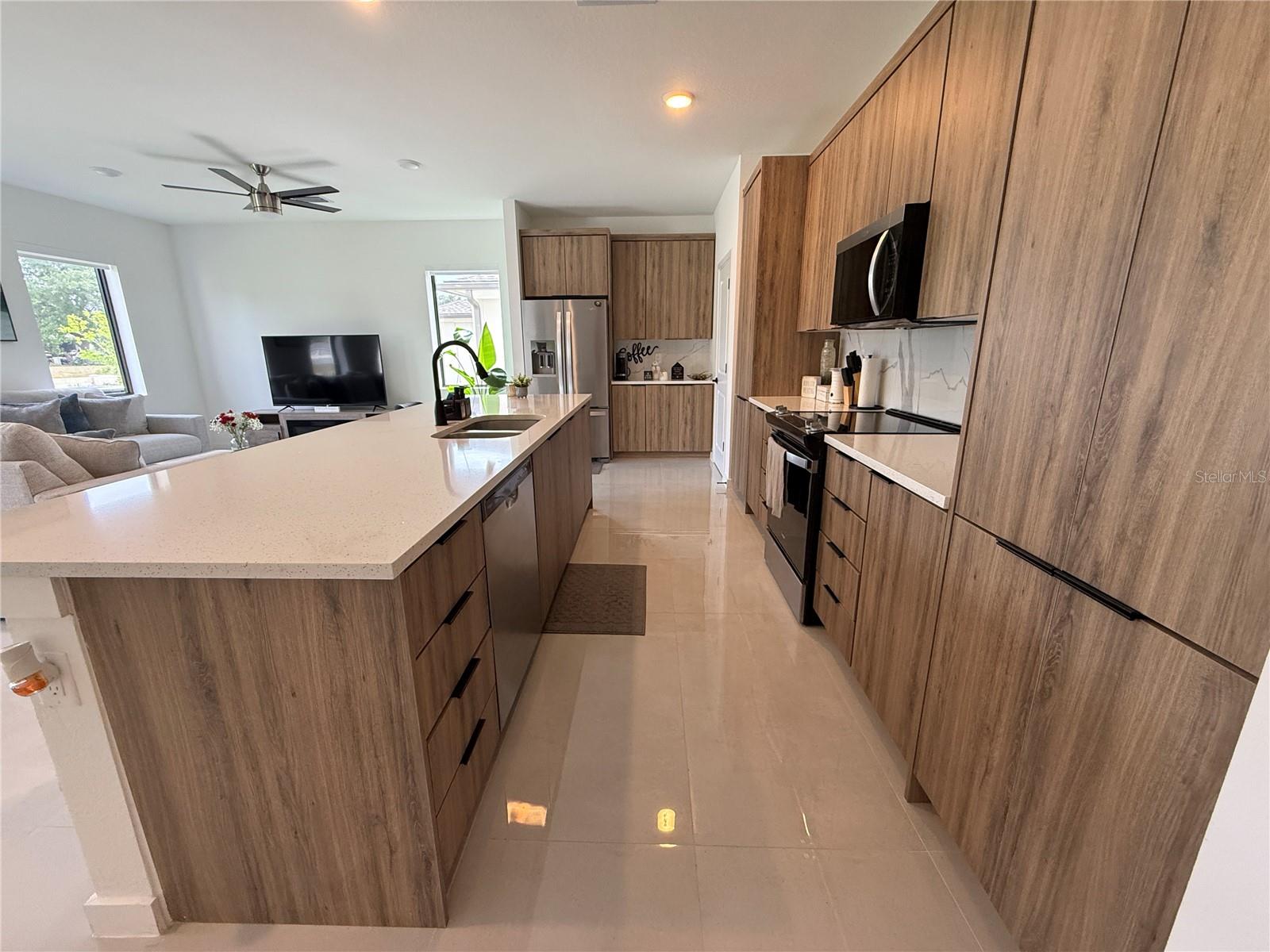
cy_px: 476
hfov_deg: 102.1
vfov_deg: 85.7
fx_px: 514
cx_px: 635
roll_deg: +0.7
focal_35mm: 14
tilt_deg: -13.0
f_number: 2.2
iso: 320
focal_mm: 2.22
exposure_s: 1/120
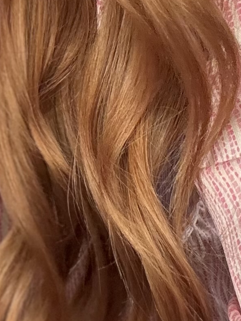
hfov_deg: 12.5
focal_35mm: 117
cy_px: 15
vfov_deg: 16.5
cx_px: 19
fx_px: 1087
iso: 250
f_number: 1.9
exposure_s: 1/50
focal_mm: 2.69
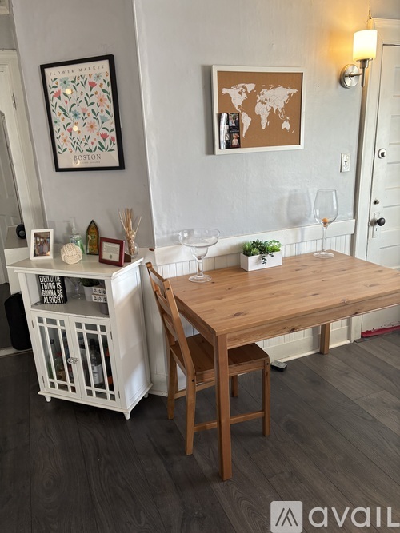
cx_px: 200
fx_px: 401
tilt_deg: -15.3
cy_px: 266
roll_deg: +2.8
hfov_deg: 53.0
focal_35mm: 26
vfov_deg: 67.3
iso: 125
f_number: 1.6
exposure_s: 1/60
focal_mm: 5.96
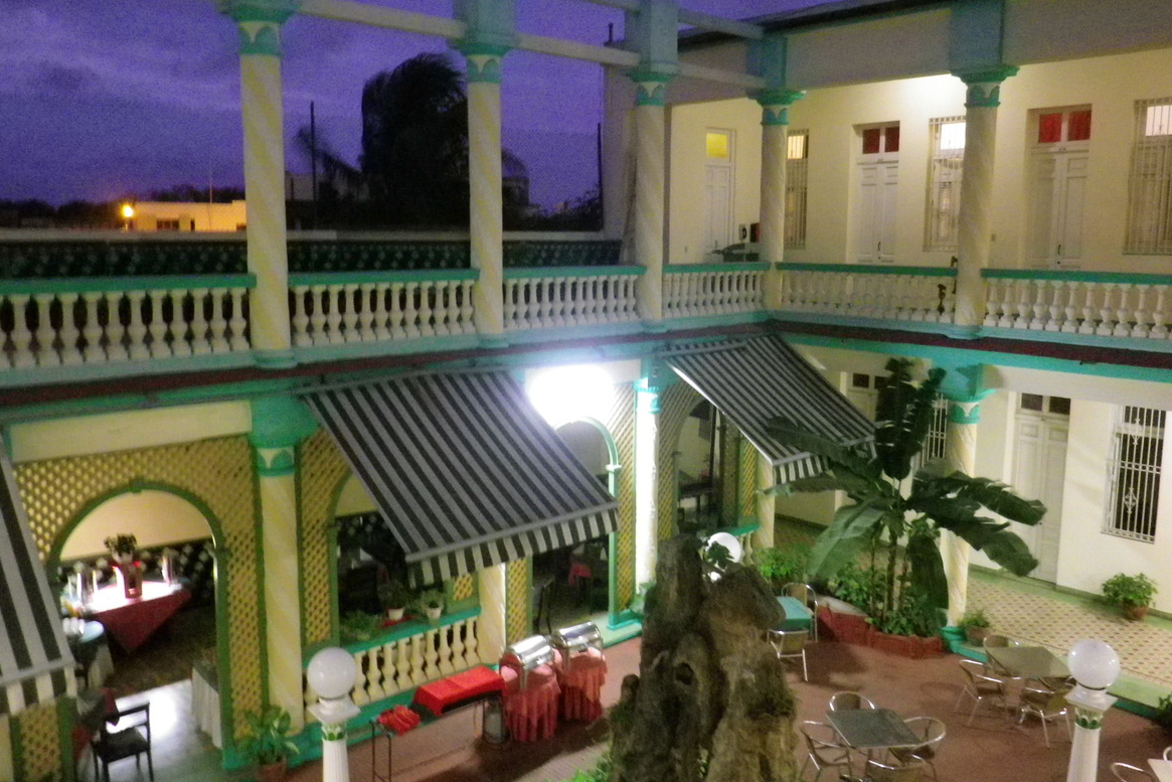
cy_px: 364
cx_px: 583
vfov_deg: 43.6
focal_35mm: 30
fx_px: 977
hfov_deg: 61.9
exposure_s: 1/2
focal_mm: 5
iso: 800
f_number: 3.2
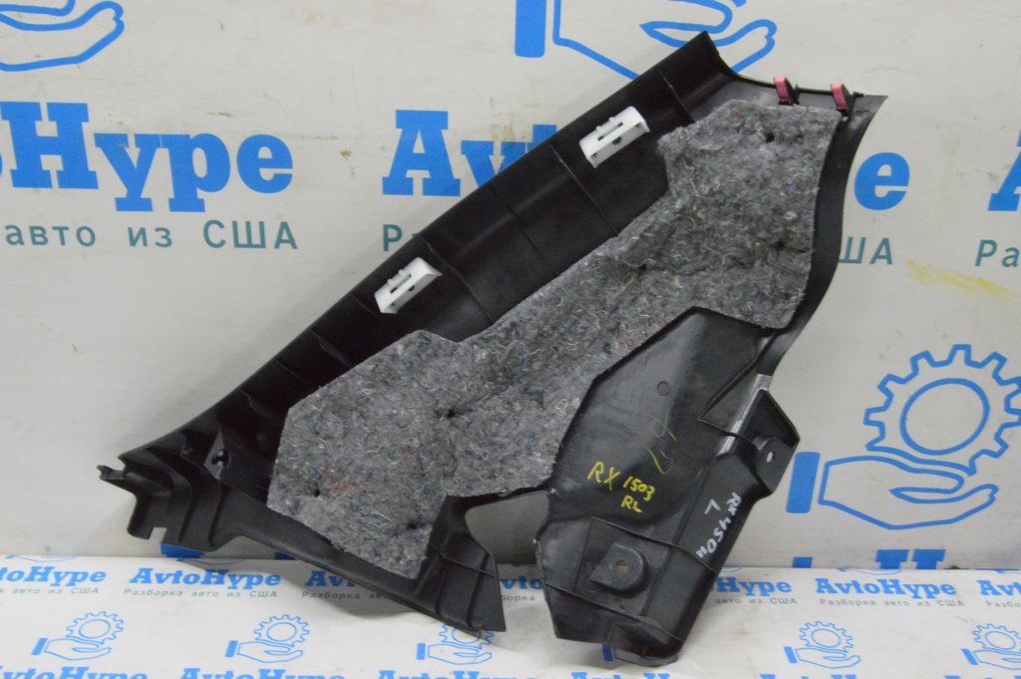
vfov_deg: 36.8
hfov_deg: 53.2
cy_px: 340
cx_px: 510
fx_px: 1020
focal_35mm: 36
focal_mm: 24
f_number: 20
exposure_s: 1/15
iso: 6400
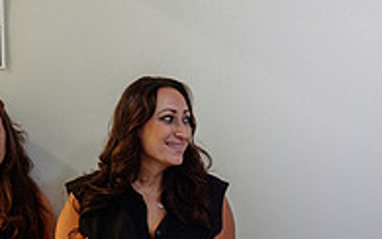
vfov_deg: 10.3
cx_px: 345
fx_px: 1291
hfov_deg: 16.6
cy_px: 314
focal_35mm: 124
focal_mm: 39
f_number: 2.8
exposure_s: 1/160
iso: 1600
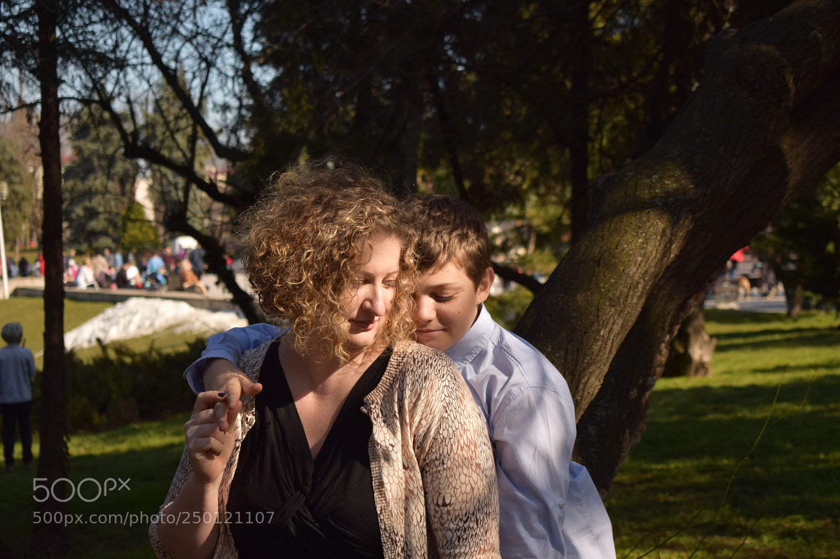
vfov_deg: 16.5
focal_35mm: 82
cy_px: 280
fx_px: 1924
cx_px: 420
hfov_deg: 24.6
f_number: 5.6
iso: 100
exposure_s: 1/400
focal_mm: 55
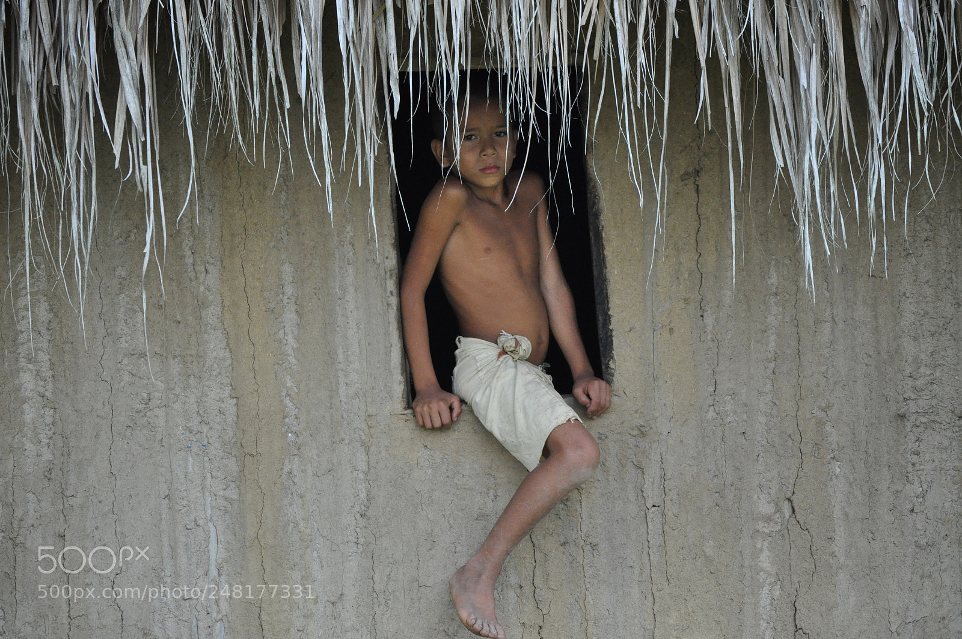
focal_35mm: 150
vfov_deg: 9.1
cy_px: 320
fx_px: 4004
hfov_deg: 13.7
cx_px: 481
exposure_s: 1/2500
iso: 1600
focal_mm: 100
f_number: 5
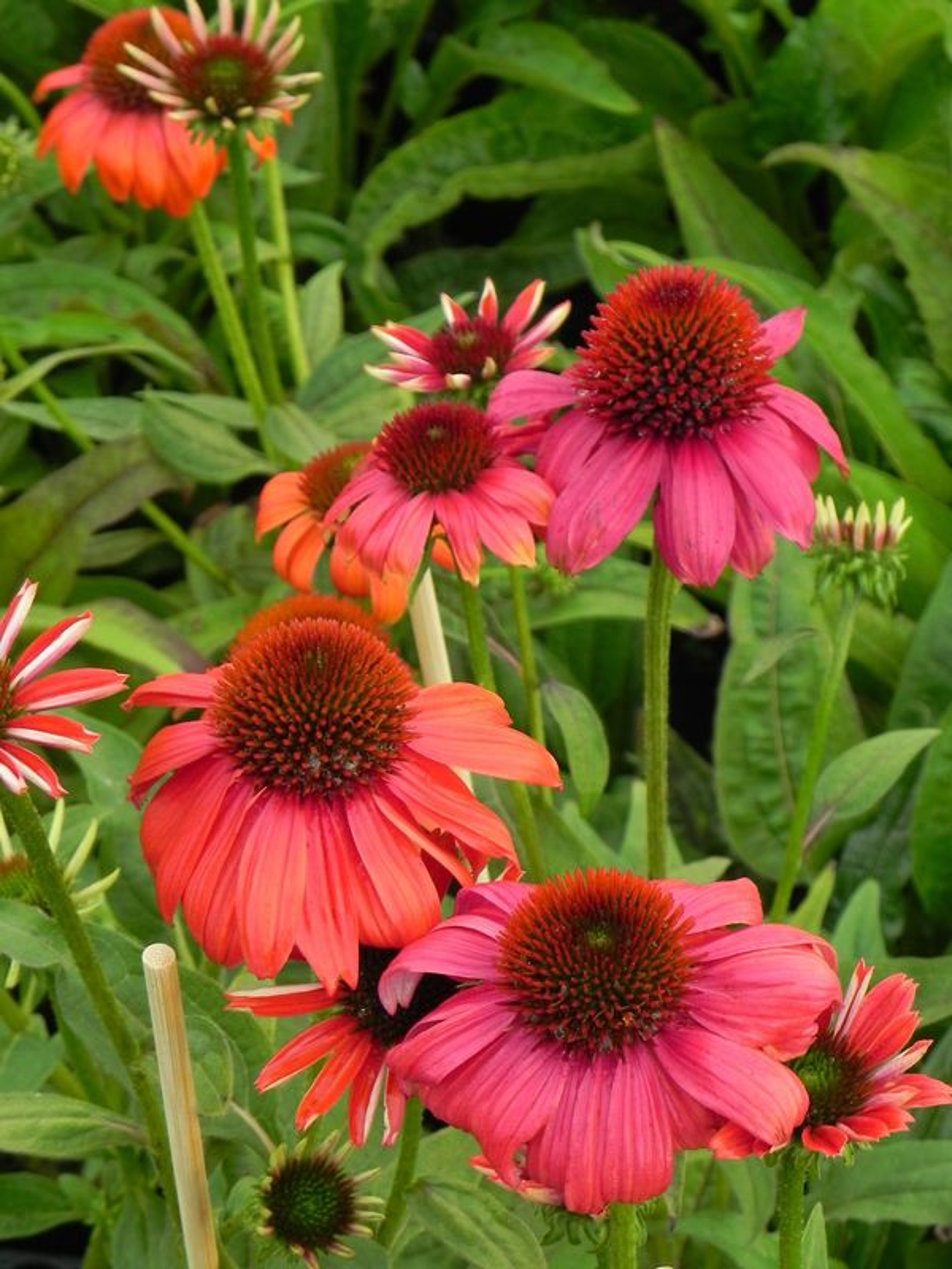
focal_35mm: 117
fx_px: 4290
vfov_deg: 16.8
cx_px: 476
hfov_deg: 12.7
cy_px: 634
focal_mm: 20.8
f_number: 4.5
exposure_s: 1/30
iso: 160
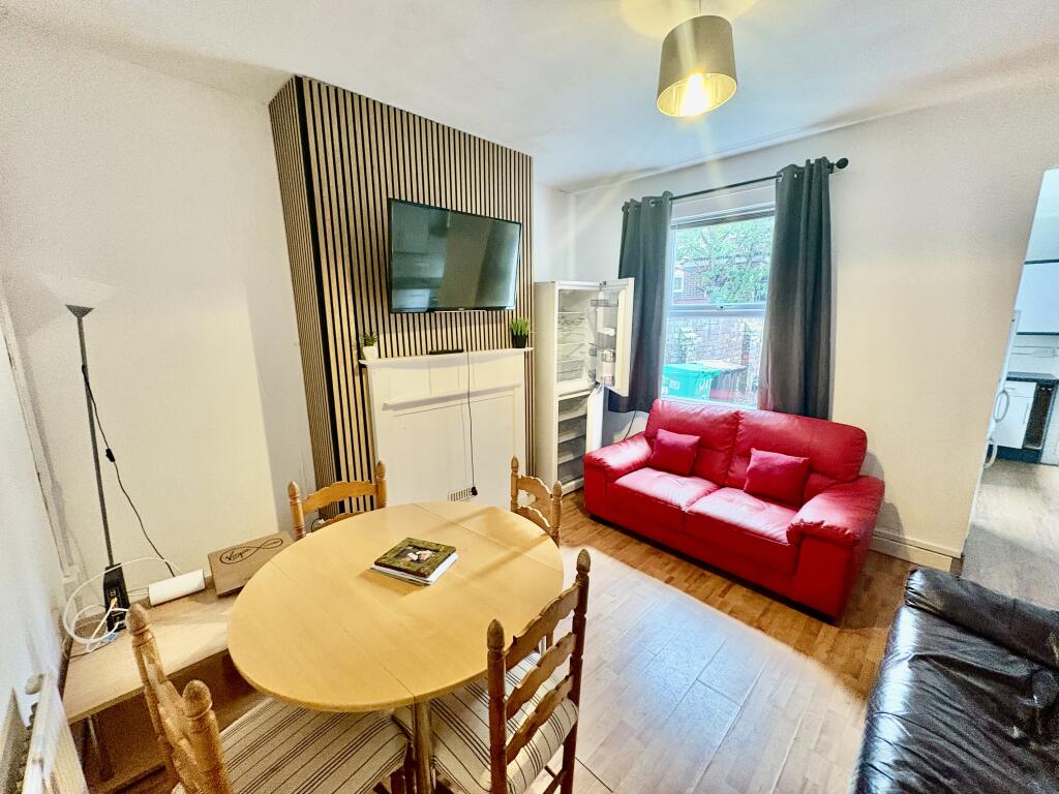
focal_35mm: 14
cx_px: 530
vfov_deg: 85.7
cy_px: 397
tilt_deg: -10.8
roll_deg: +0.5
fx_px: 428
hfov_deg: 102.1
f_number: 2.2
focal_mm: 2.22
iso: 400
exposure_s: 1/50
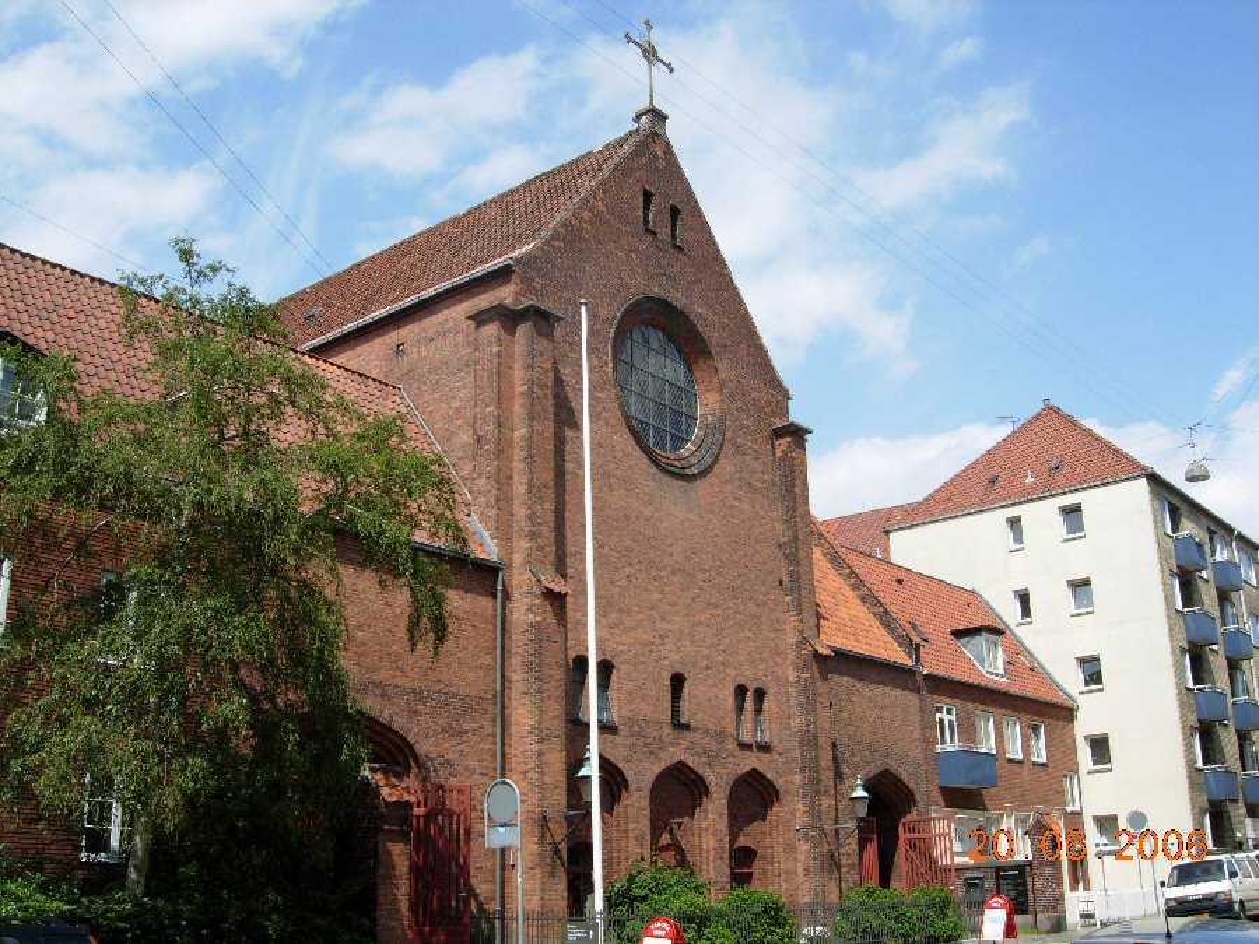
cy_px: 472
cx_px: 630
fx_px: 1309
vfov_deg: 39.7
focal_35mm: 36
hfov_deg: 51.4
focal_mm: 7.5
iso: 50
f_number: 6.1
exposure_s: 1/287
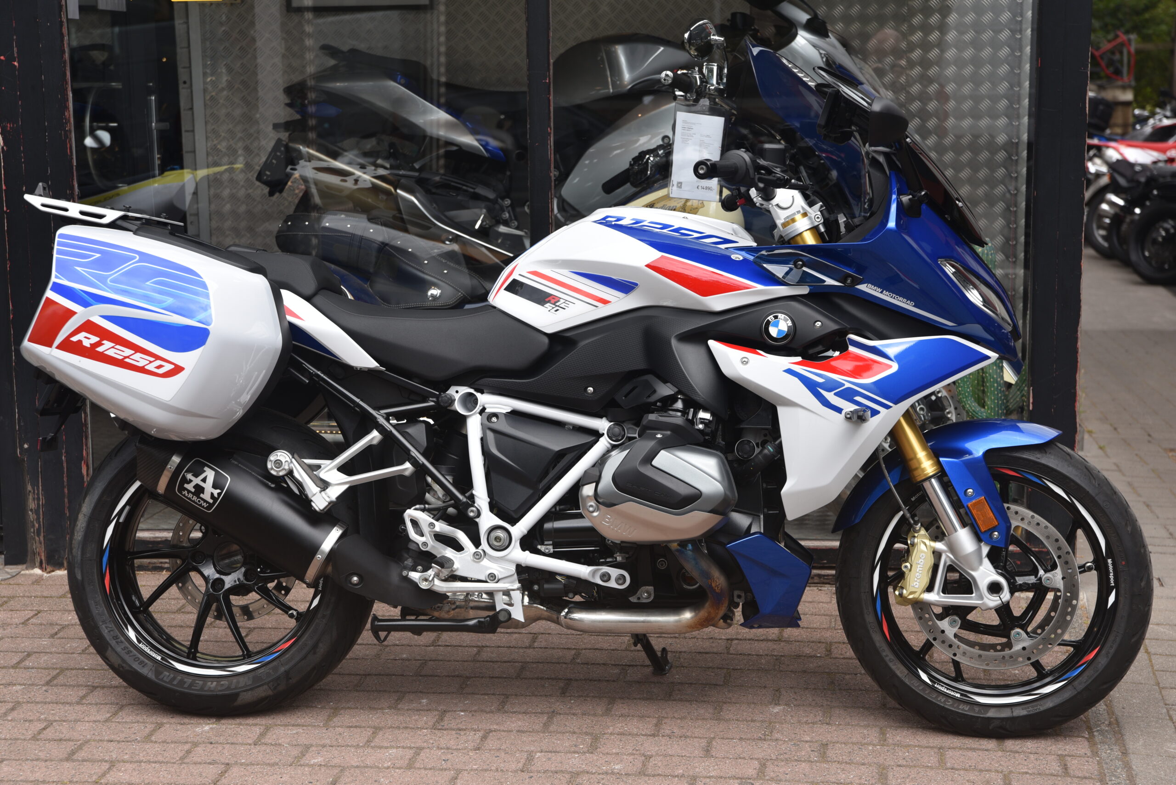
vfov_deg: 20.6
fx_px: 2157
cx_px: 588
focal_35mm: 66
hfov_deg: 30.5
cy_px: 392
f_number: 5.6
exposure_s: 1/125
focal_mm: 66
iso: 100
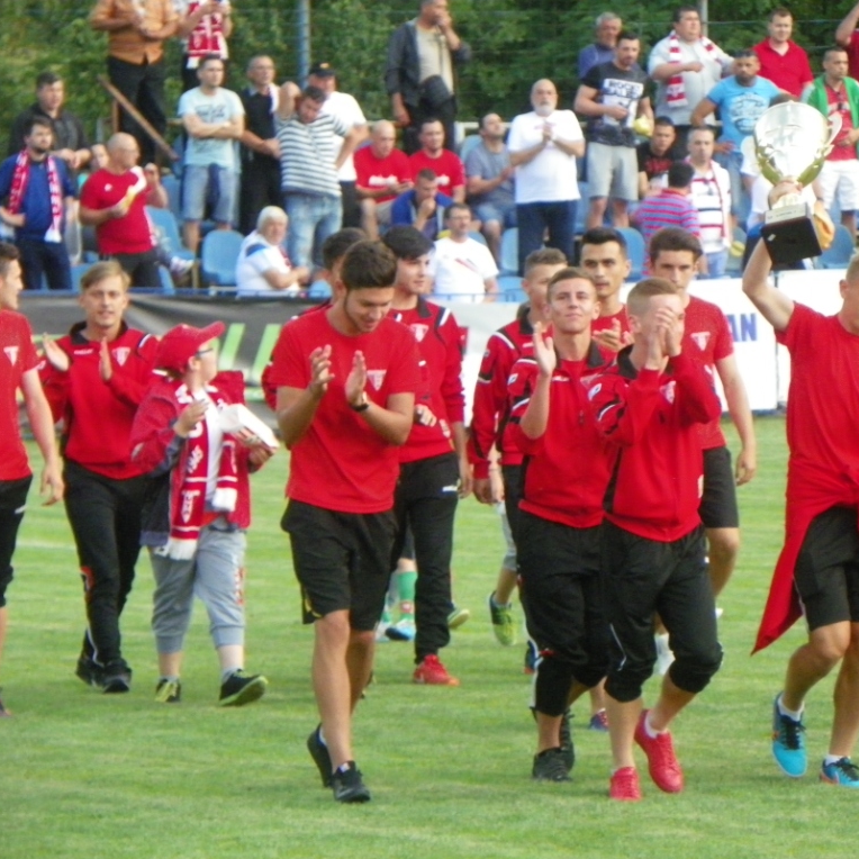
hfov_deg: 4.4
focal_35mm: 399
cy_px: 431
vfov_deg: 4.4
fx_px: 11202
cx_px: 506
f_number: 5
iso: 320
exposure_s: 1/400
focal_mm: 59.9
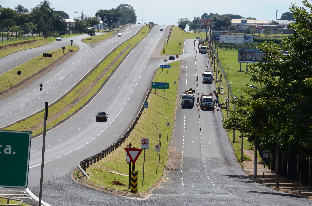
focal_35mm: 158
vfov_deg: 8.7
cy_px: 103
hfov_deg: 13.1
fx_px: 1362
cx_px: 156
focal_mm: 105
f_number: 10
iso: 800
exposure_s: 1/1600
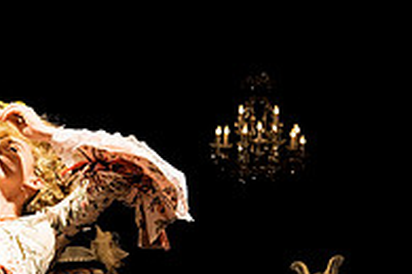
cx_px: 186
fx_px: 1842
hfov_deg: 12.8
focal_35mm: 161
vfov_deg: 8.5
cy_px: 269
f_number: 5.6
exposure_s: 1/125
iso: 1250
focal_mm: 54
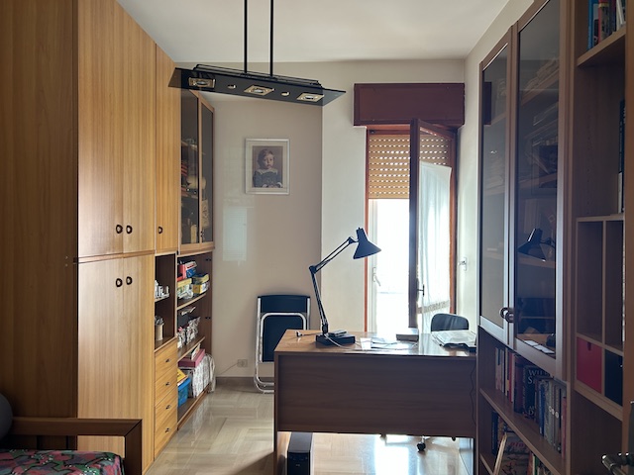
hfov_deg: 67.3
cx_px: 317
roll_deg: +1.0
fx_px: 476
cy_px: 238
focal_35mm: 26
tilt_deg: +0.0
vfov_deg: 53.1
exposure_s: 1/69
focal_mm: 5.7
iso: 125
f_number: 1.5
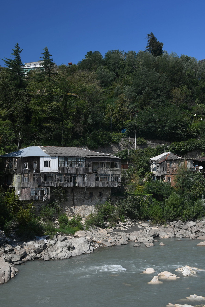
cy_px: 154
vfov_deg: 46.4
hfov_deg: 31.9
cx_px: 102
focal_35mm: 42
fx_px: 359
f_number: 8
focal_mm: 28
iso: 100
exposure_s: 1/100
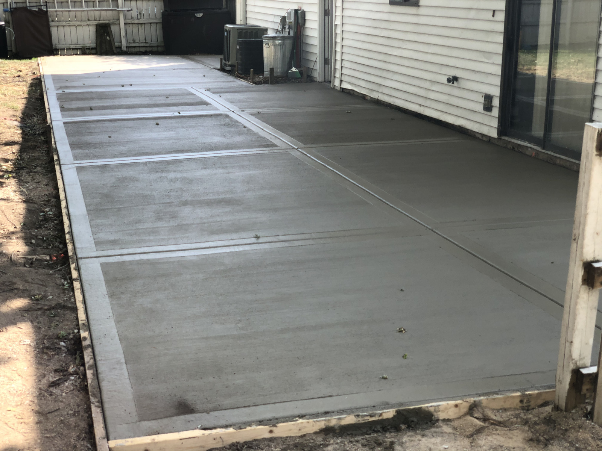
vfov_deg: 28.0
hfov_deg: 36.8
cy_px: 226
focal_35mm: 52
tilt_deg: -14.2
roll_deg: +0.9
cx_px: 301
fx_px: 904
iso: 16
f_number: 2.4
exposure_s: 1/248
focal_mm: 6
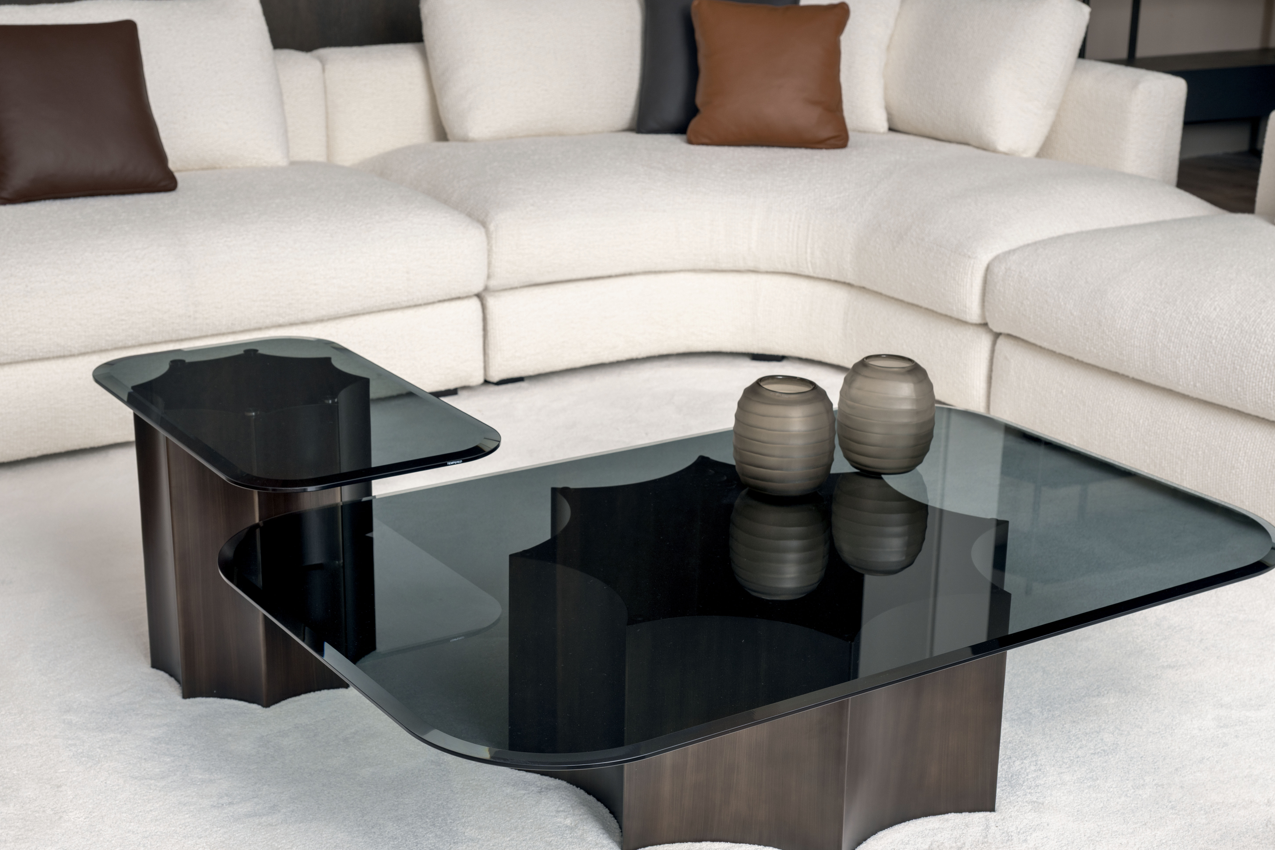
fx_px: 1842
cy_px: 459
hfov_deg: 38.2
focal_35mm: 52
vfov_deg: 26.0
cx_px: 685
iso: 64
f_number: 8
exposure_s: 1/125
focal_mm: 46
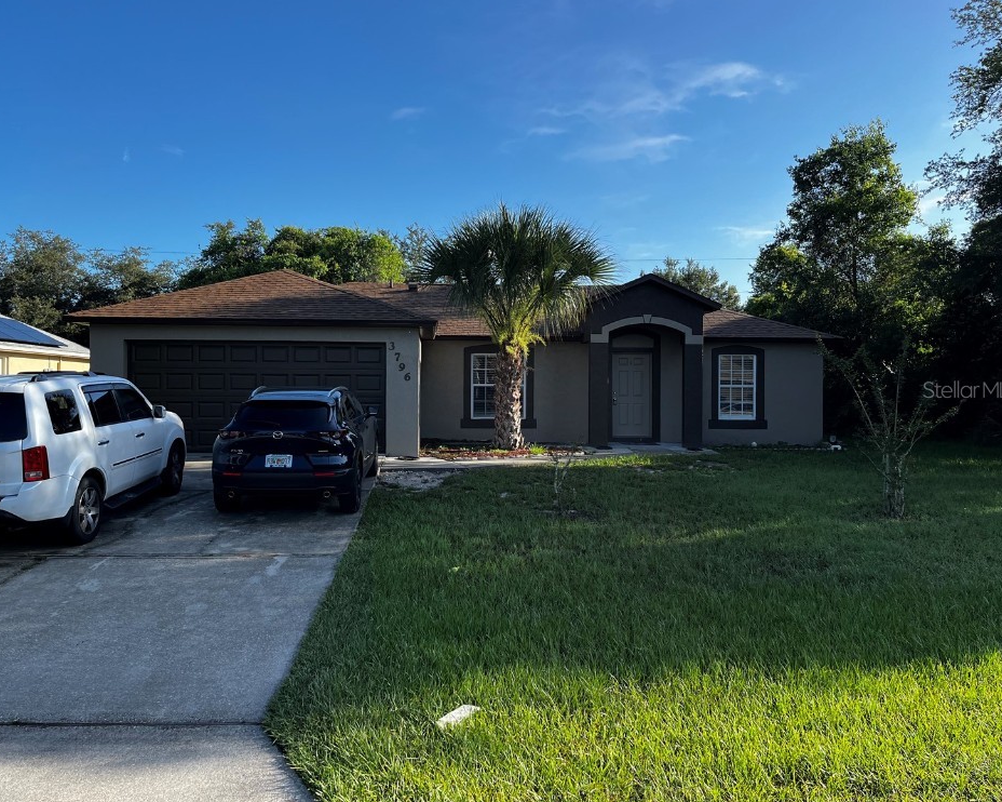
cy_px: 389
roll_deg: +0.5
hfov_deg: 62.2
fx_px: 830
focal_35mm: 28
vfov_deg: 51.5
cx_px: 472
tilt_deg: +0.5
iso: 50
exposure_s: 1/1497
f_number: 1.6
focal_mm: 5.1
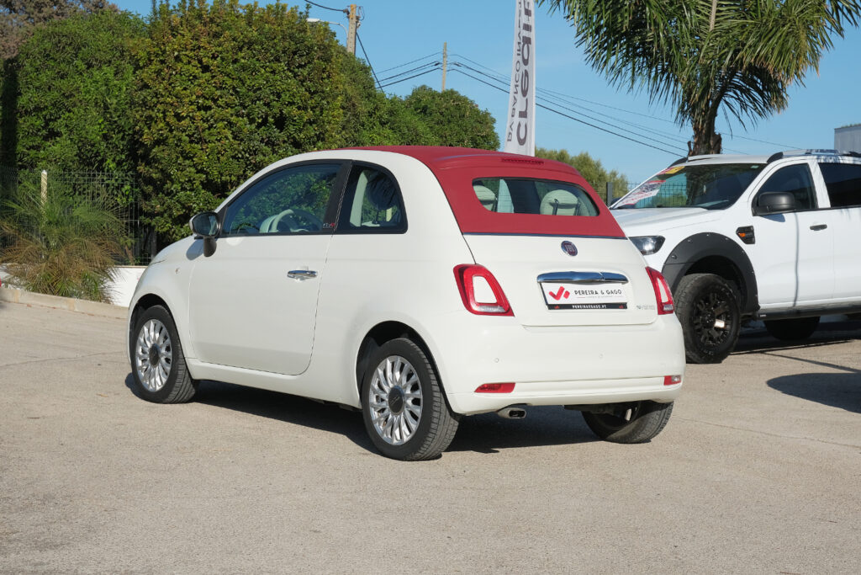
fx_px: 1626
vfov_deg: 20.0
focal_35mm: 68
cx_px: 430
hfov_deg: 29.7
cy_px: 288
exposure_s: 1/320
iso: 160
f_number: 10
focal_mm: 45
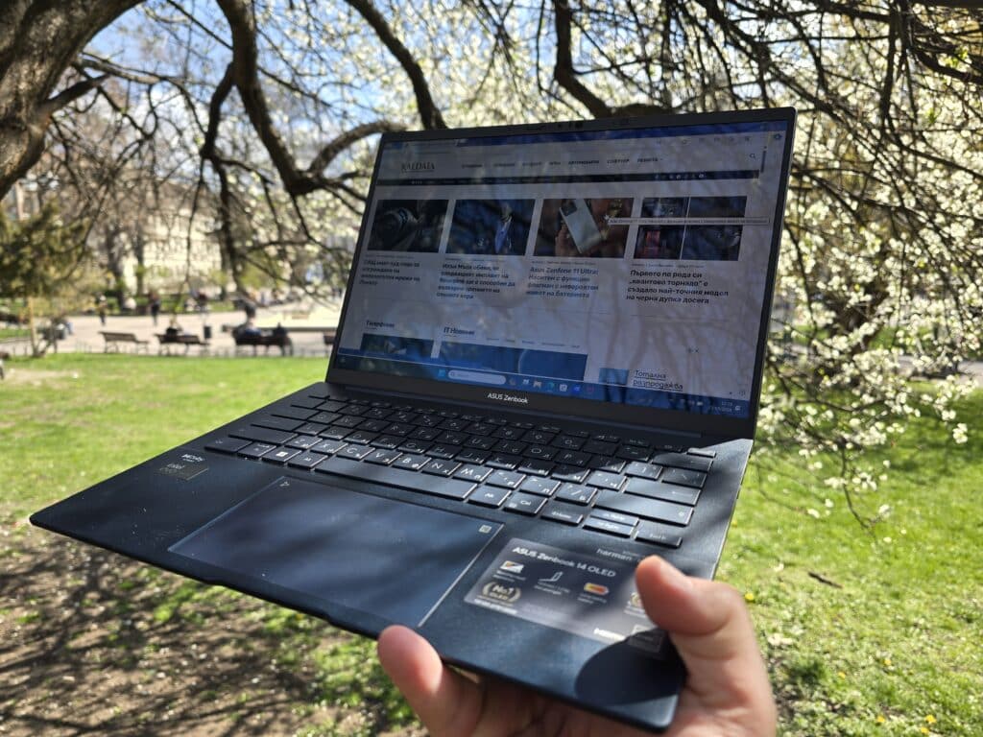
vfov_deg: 58.9
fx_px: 653
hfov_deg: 73.9
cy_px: 368
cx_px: 492
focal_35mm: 23
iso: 12
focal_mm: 6.3
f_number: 1.7
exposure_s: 1/231
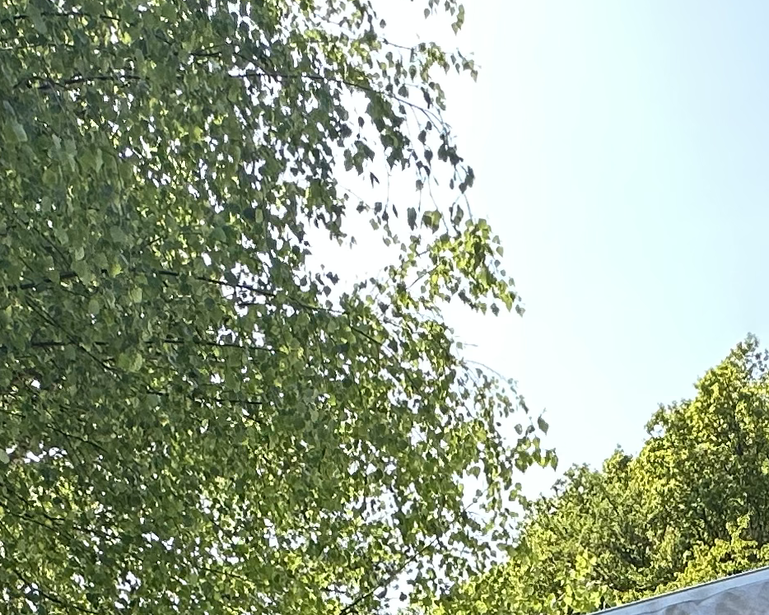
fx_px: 1343
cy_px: 1213
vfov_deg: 18.1
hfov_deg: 31.0
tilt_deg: -8.6
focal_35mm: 59
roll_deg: +1.5
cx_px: 637
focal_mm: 2.22
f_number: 2.2
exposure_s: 1/535
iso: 40
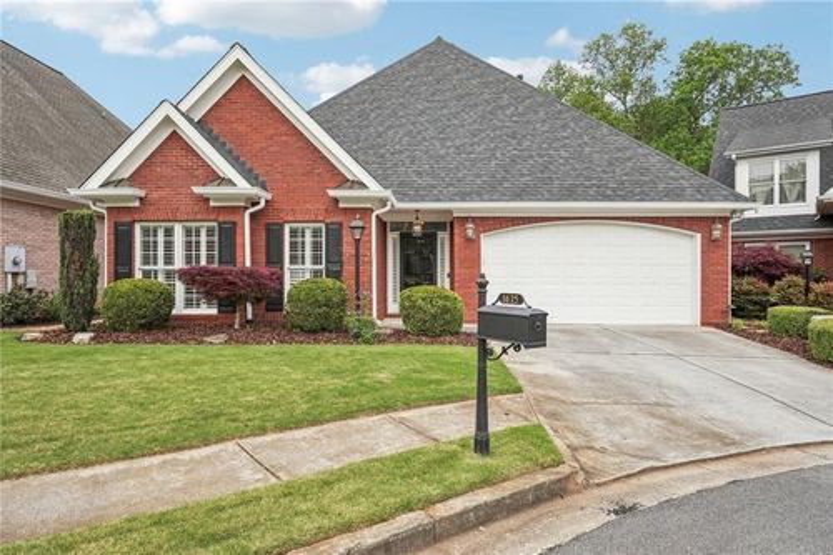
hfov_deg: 78.6
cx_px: 416
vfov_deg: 57.2
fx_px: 509
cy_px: 278
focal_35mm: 22
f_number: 8
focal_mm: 22
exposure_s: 1/1250
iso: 800
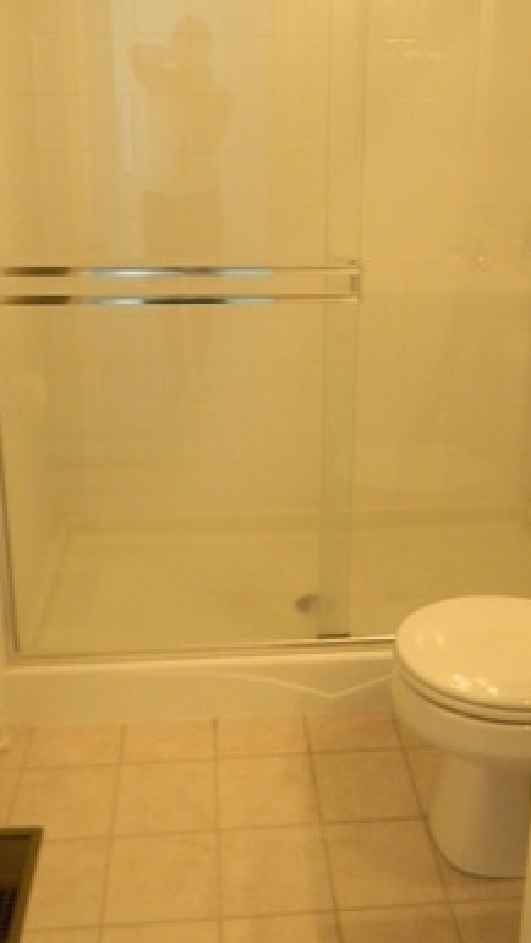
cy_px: 372
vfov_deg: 52.4
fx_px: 950
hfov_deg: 31.2
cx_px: 303
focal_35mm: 38
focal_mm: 5
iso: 574
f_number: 3.5
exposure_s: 1/34.8
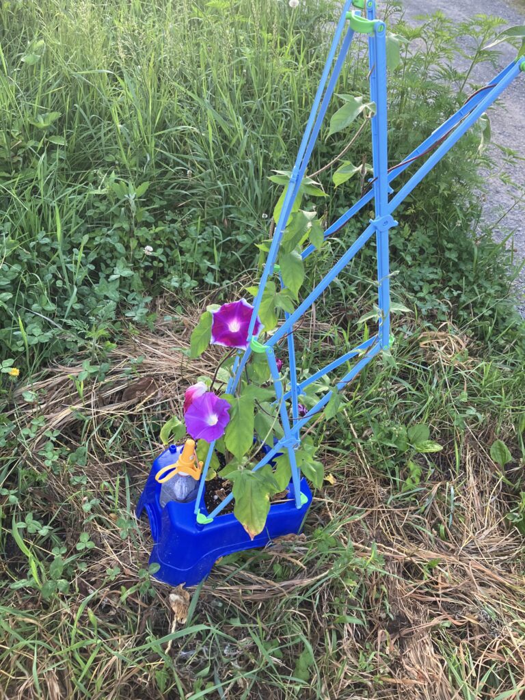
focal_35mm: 28
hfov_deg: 49.7
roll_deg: -6.8
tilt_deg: -40.7
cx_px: 262
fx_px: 566
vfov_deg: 63.4
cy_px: 350
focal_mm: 3.99
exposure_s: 1/121
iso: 40
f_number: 1.8
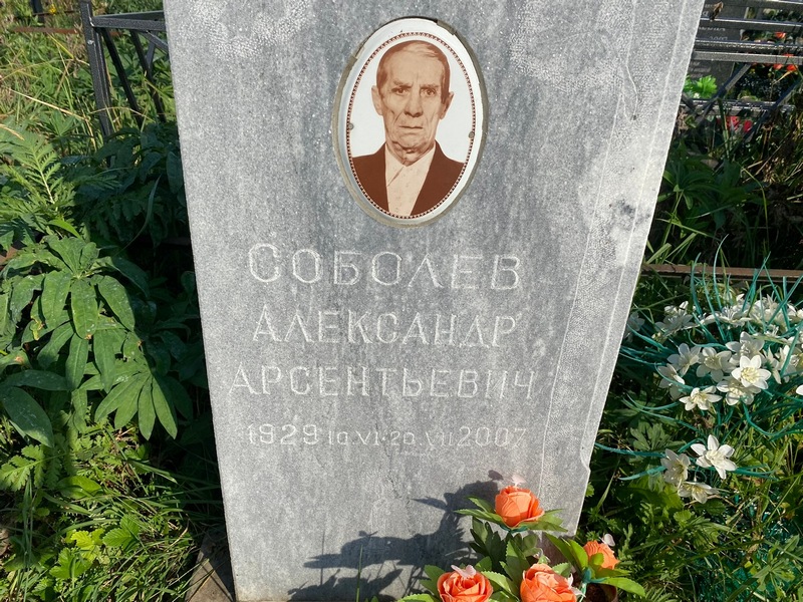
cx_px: 402
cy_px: 301
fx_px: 603
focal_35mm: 26
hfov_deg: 67.3
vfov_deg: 53.1
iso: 32
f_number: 1.8
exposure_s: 1/4274
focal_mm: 4.25
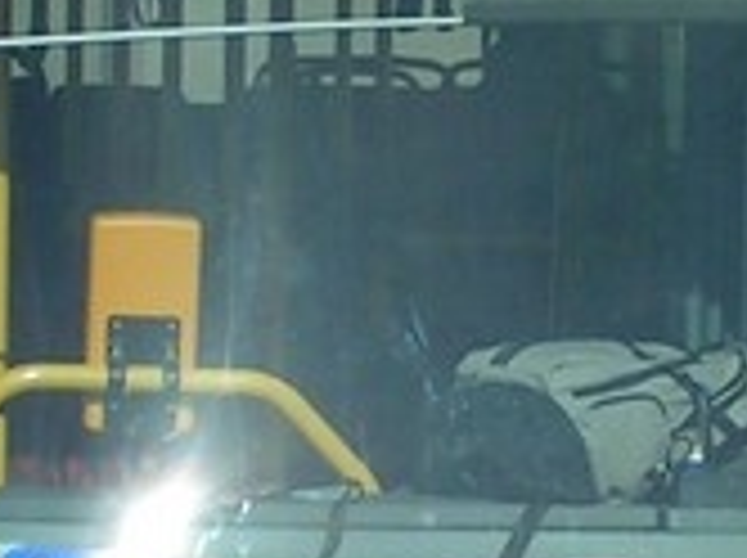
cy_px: 191
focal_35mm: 429
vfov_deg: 3.5
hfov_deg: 4.6
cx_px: 666
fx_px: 9244
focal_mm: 12.1
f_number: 4.5
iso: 50
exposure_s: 1/1000
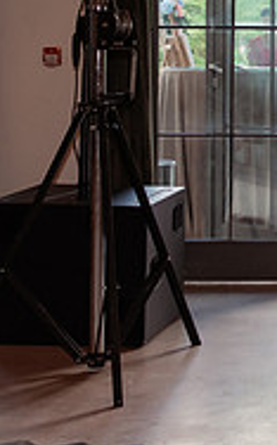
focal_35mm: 125
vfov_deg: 16.4
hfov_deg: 10.0
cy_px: 5
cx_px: 475
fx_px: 1514
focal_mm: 35
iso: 1250
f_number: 4
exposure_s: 1/250
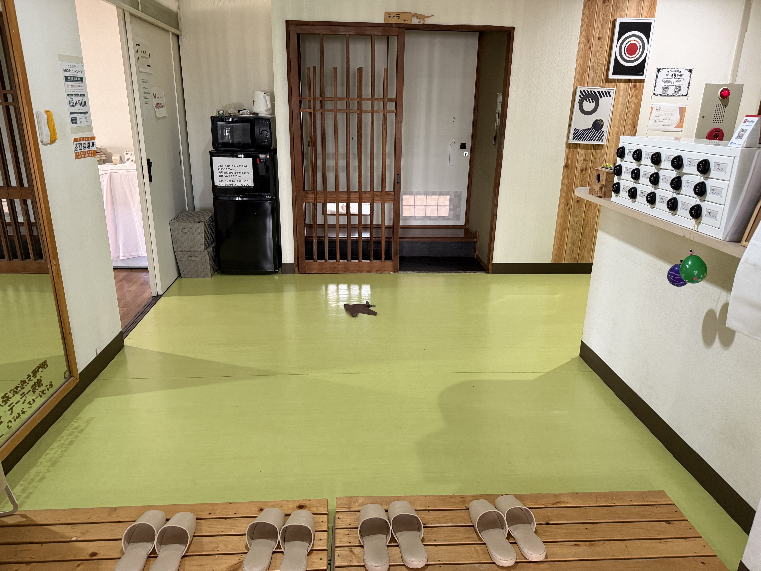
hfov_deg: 71.6
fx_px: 528
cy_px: 286
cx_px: 380
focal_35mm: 24
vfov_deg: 56.8
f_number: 1.78
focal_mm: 6.76
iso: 320
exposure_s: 1/53
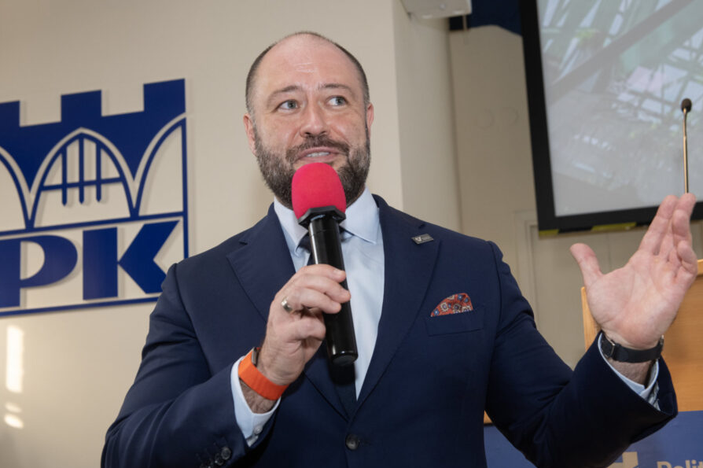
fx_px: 1073
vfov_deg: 24.6
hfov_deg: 36.3
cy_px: 256
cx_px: 358
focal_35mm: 55
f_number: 5.6
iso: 800
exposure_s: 1/60
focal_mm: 48
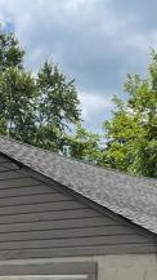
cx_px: 64
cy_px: 308
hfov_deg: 12.9
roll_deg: -0.4
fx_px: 696
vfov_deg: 21.5
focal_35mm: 94
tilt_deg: +1.4
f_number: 1.6
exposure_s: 1/2817
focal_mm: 4.2
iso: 32
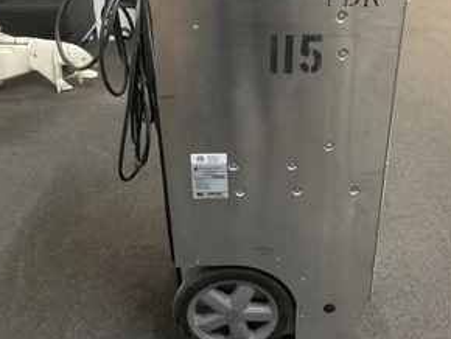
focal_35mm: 40
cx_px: 286
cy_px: 140
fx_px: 522
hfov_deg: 46.3
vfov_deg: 35.9
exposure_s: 1/30
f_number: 1.8
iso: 320
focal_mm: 3
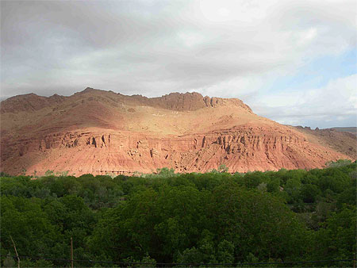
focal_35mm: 38
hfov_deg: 49.0
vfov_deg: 37.8
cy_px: 134
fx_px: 392
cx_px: 178
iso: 50
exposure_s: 1/280
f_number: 4.8
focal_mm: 7.8
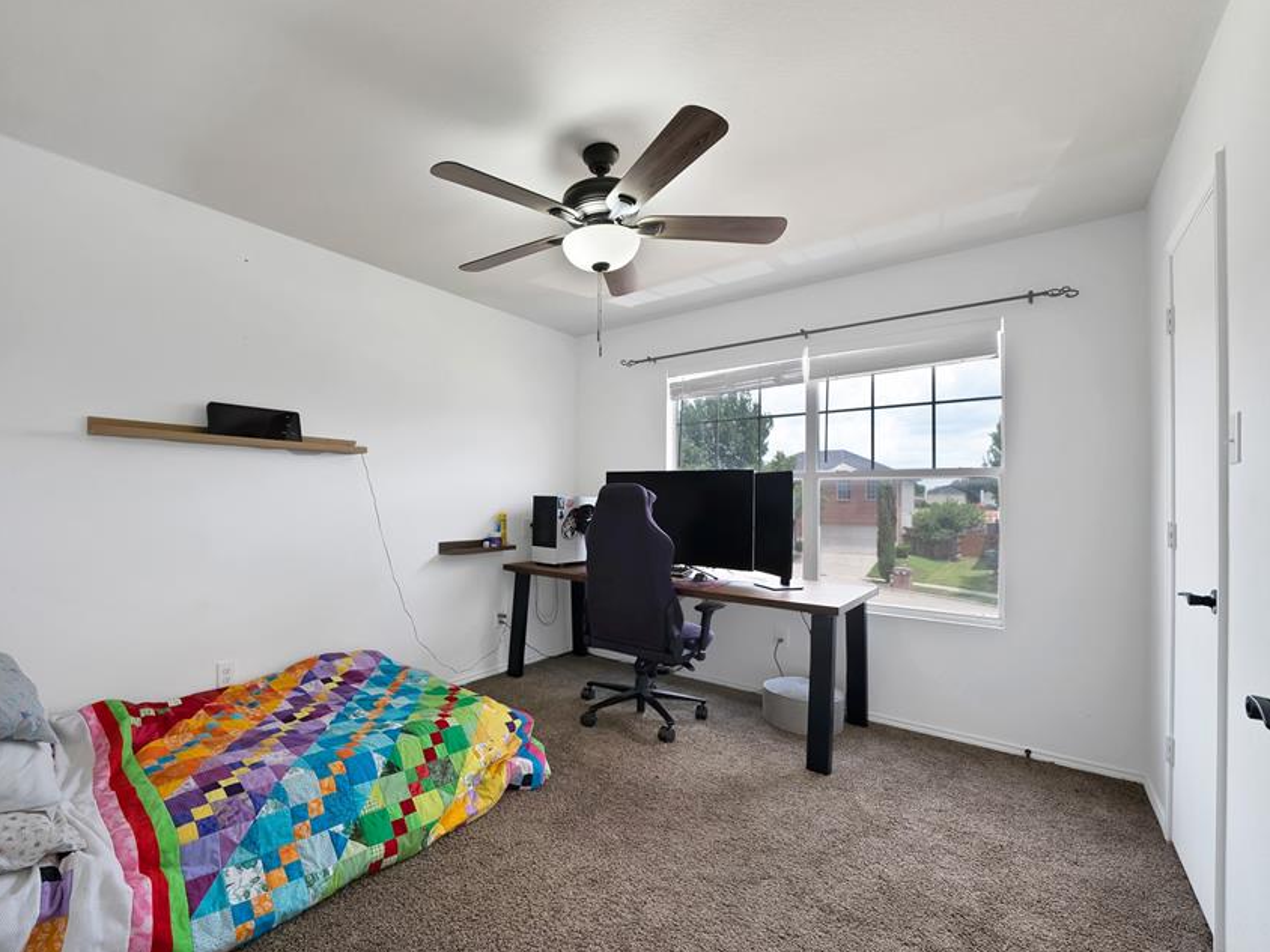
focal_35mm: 14
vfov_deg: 85.7
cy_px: 487
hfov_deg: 101.0
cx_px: 525
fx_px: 514
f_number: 9
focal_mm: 12
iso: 640
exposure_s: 1/40
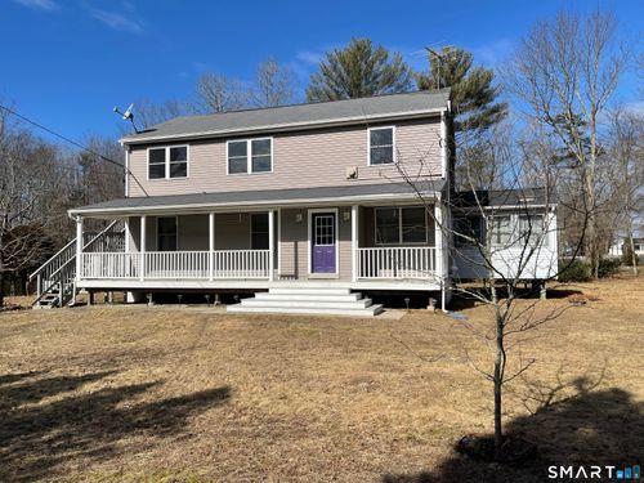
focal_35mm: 26
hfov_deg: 67.3
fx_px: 484
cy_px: 242
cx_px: 322
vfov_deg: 53.1
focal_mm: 5.1
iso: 32
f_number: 1.6
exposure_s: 1/5917
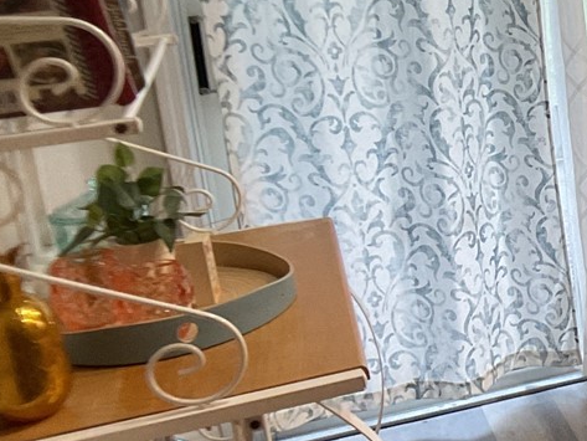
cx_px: 834
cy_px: 134
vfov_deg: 15.1
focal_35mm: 98
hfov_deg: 18.2
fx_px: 1662
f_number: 1.8
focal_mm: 3
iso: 80
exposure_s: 1/60
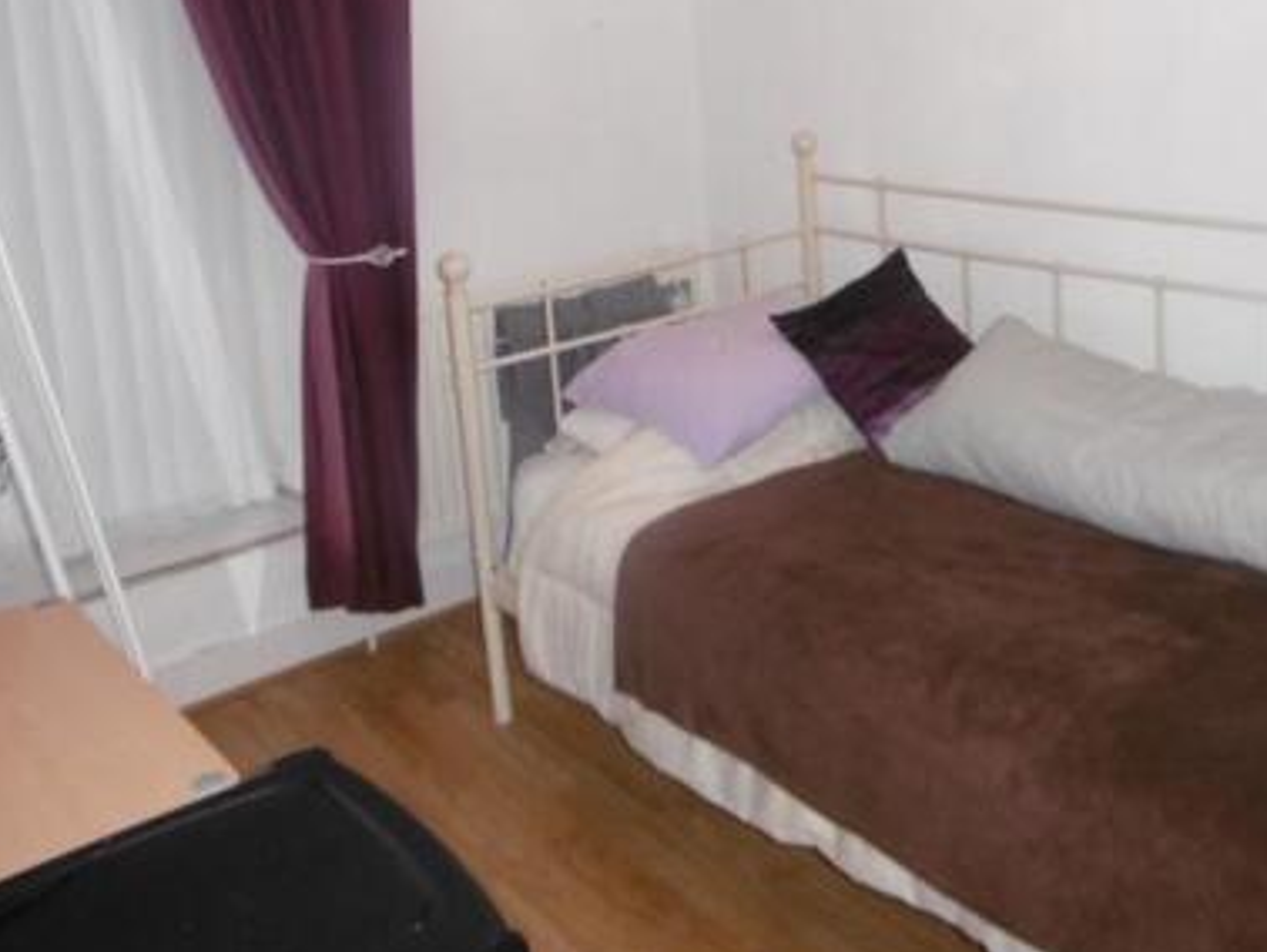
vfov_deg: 37.7
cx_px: 803
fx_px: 1355
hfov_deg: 49.6
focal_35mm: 37
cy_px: 230
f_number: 3.1
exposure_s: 1/60
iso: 250
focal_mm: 4.3
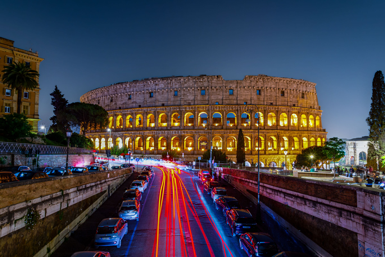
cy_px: 128
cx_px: 192
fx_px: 257
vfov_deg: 53.1
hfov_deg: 73.7
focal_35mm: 24
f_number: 9
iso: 100
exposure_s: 41
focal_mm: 16
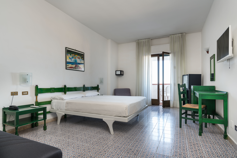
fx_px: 125
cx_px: 118
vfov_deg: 64.6
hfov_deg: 86.9
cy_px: 79
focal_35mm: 19
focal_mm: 19
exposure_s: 1/2.5
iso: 100
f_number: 8
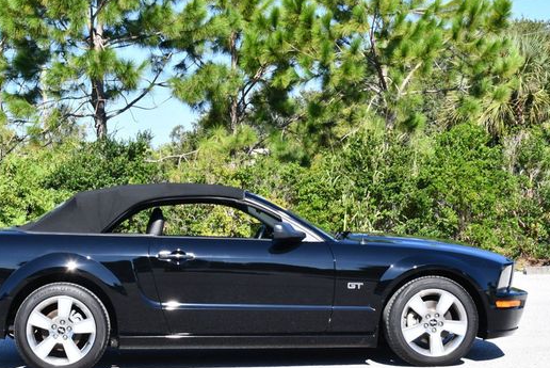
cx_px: 214
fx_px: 1101
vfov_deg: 19.0
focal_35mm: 72
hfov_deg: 28.0
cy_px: 199
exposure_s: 1/250
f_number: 8
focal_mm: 29
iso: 200
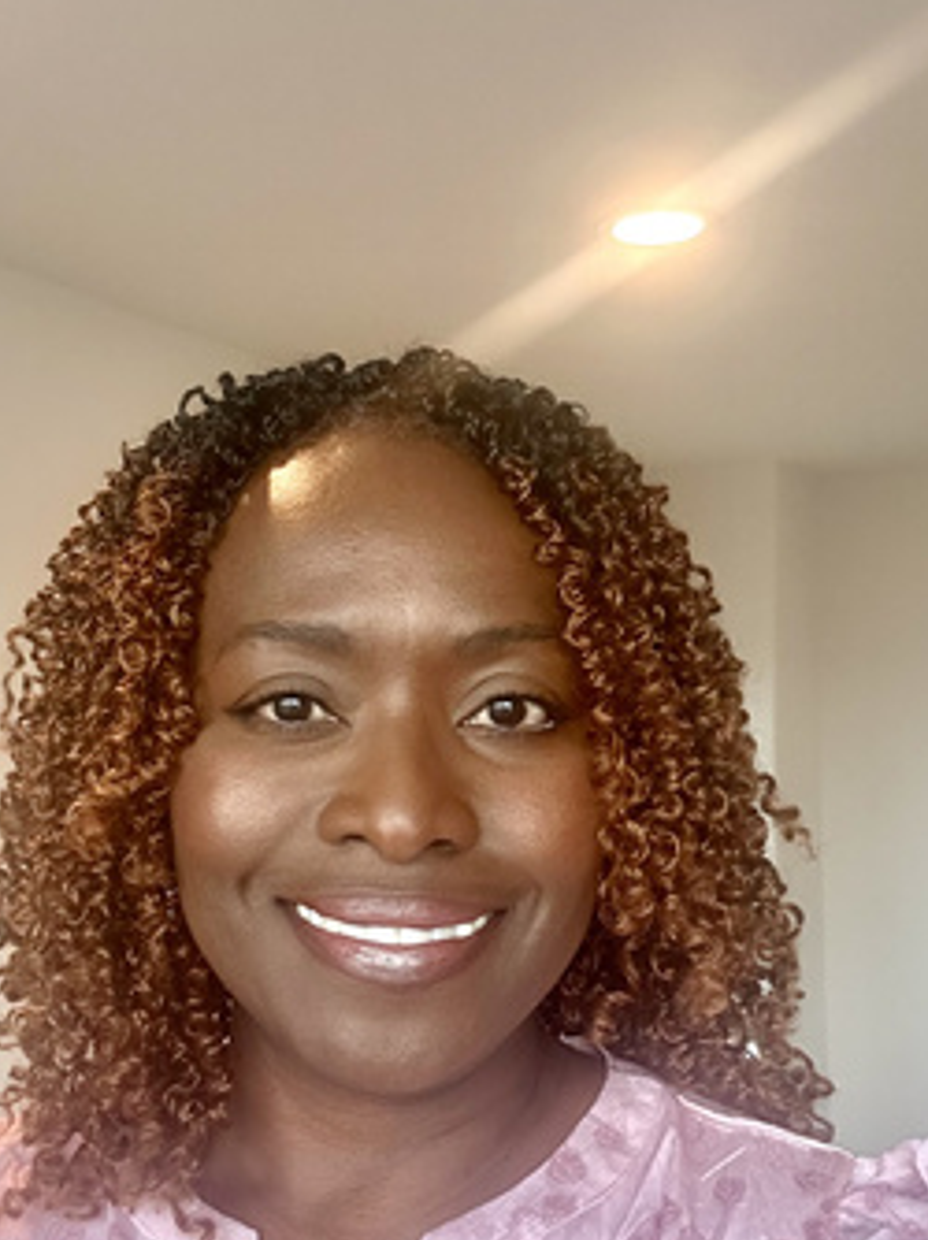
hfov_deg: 31.4
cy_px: 761
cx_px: 386
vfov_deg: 41.0
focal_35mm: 46
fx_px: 1646
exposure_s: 1/60
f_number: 1.9
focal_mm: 2.69
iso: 160
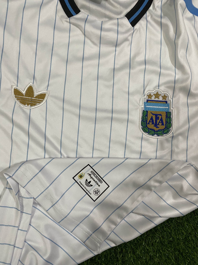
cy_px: 132
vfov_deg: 67.3
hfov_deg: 53.1
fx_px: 198
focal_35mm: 26
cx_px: 99
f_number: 1.8
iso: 200
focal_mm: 4.25
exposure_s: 1/50
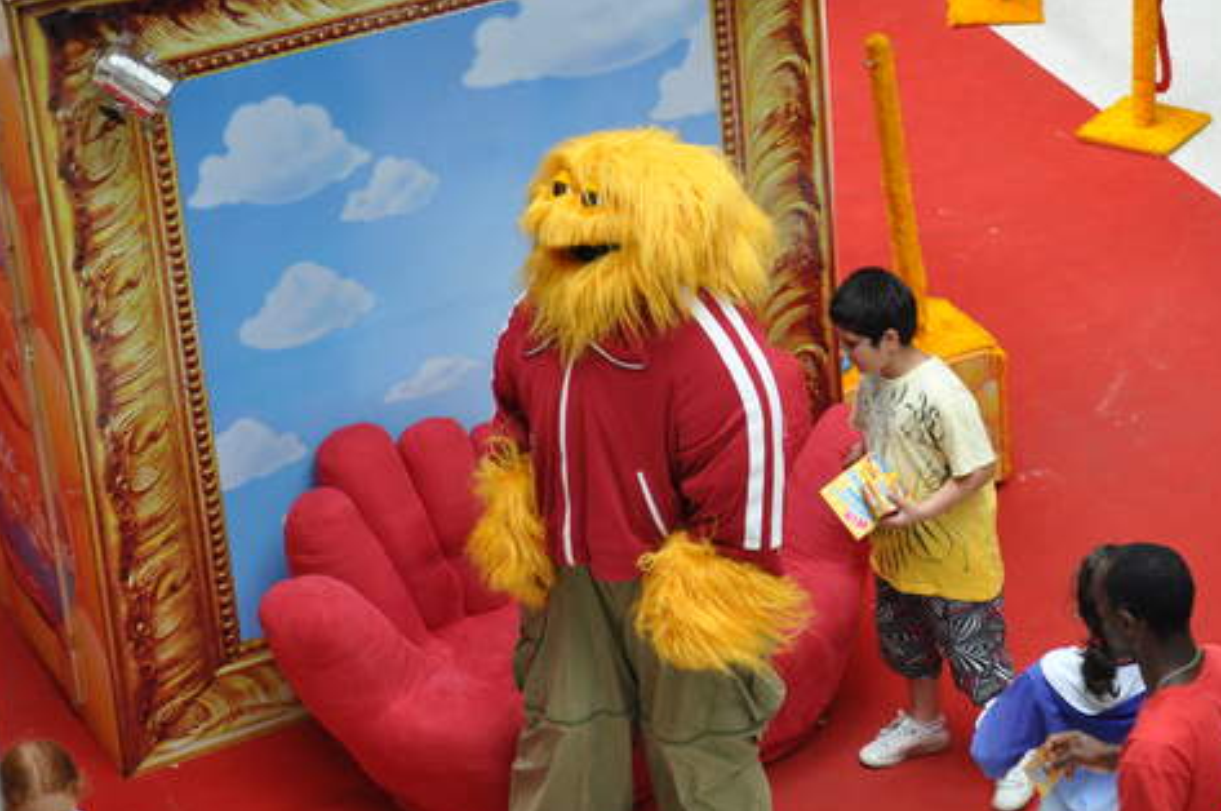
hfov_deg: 15.3
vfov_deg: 10.2
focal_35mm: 134
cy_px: 381
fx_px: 4539
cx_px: 798
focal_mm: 66
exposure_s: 1/125
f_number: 5.3
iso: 400
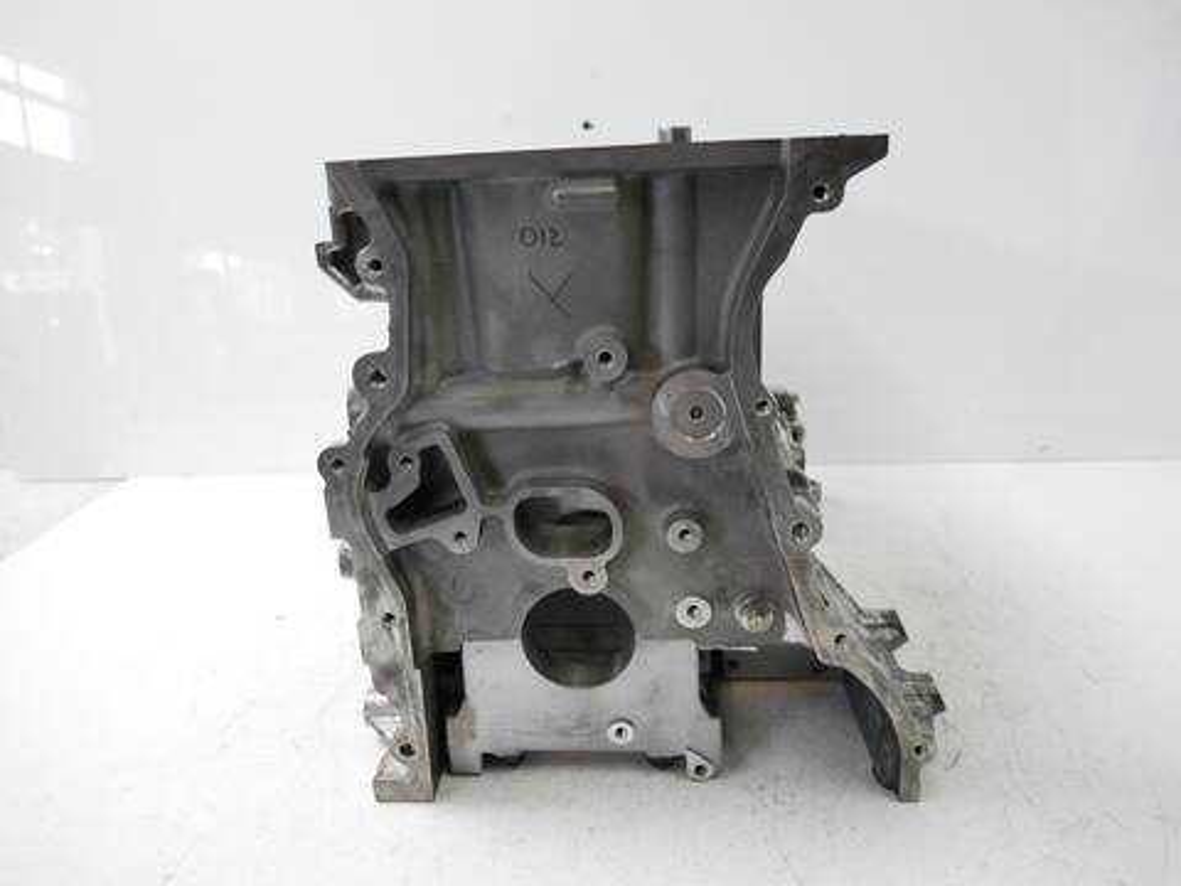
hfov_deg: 71.6
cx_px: 590
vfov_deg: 56.8
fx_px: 819
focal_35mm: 24
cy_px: 443
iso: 640
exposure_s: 1/60
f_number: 3.5
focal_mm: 12
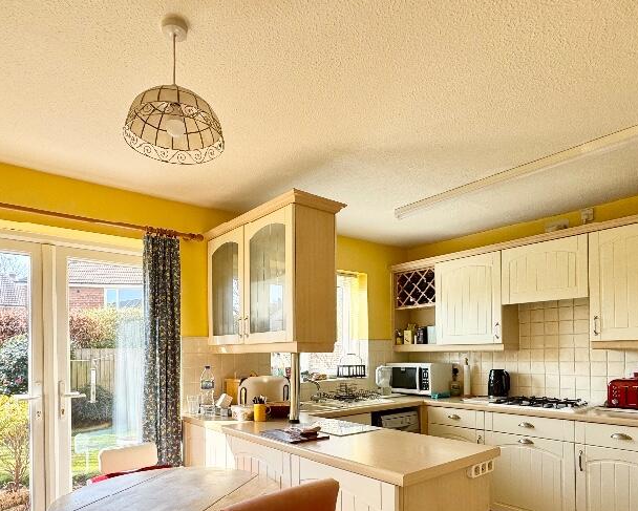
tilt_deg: +0.0
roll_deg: +0.7
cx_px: 300
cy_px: 353
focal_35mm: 23
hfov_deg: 72.5
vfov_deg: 59.1
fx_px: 435
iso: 50
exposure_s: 1/99
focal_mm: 2.22
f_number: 2.2
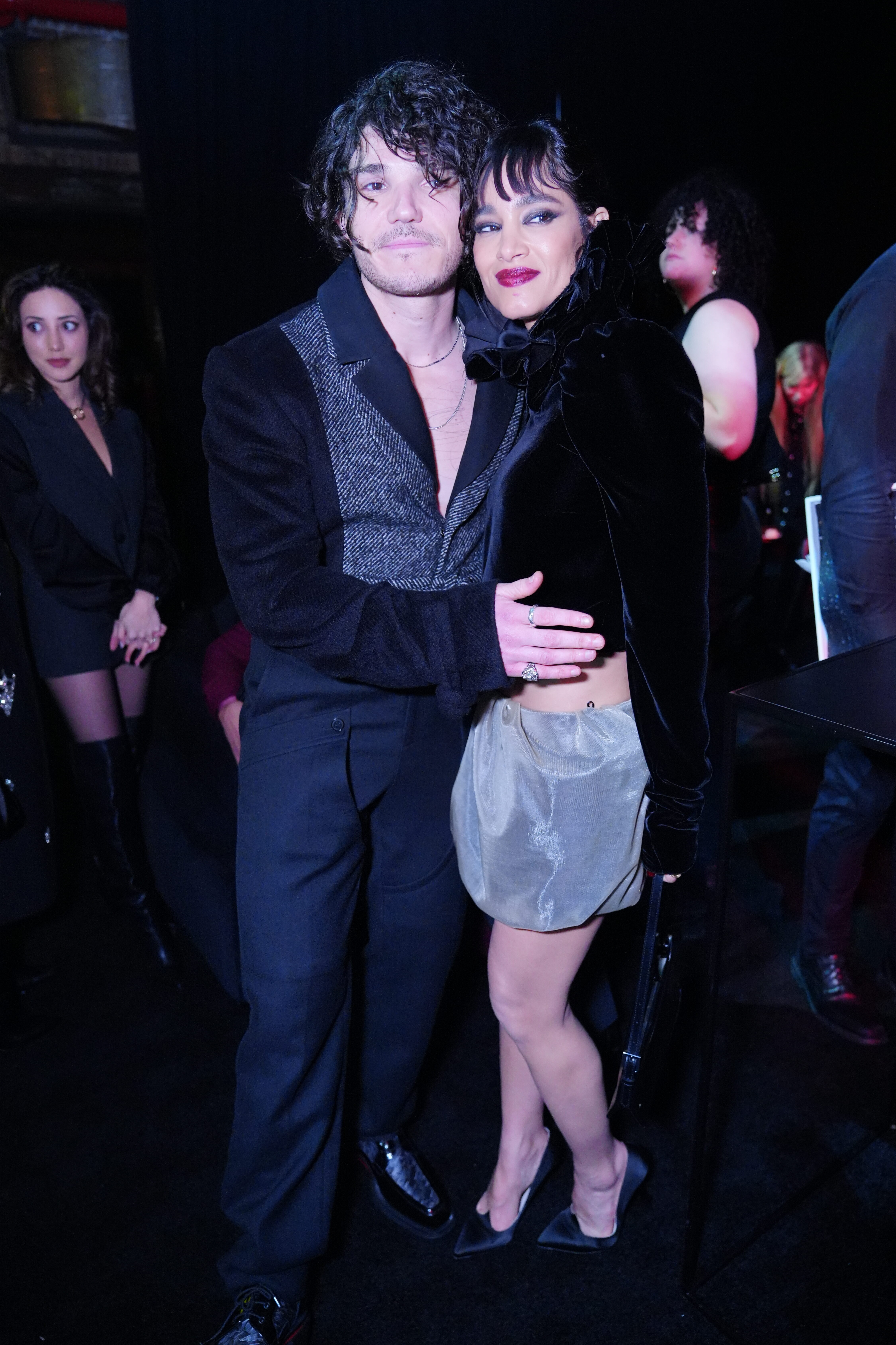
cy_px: 665
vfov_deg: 71.5
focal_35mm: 25
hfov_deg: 51.3
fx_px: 933
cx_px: 447
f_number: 2.8
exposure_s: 1/100
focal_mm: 24
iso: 4000
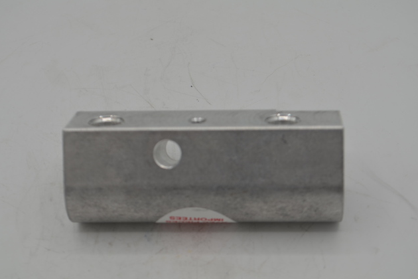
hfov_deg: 27.7
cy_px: 139
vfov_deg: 18.7
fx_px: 848
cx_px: 210
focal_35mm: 73
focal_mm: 48
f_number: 8
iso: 100
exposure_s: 1/125
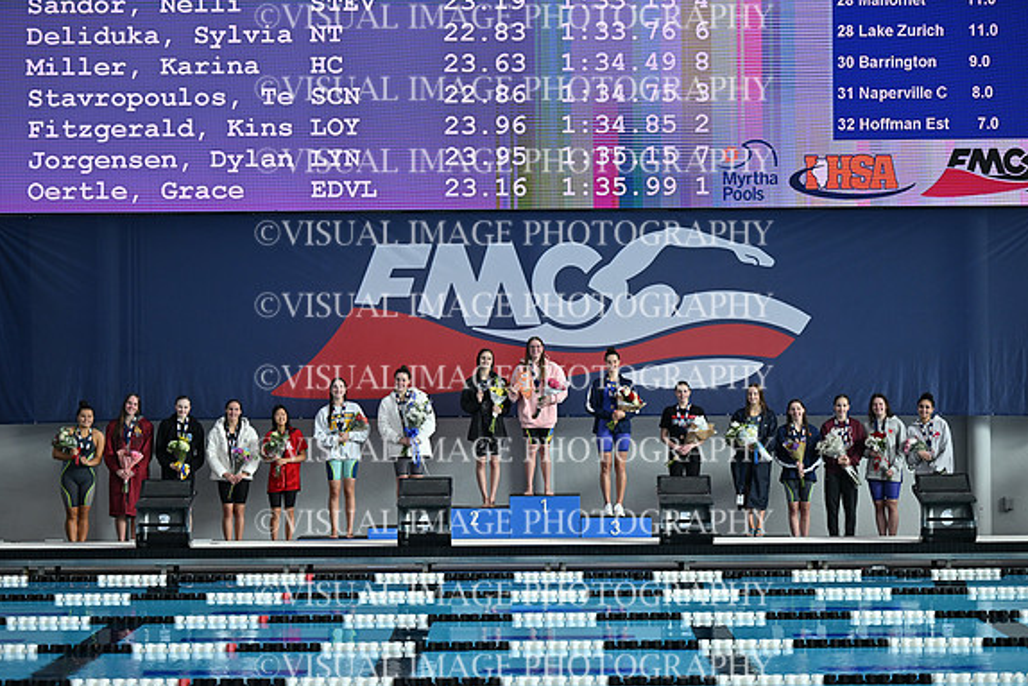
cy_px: 341
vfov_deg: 13.8
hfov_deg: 20.6
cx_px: 514
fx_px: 2828
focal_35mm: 99
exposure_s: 1/500
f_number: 2.8
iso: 250
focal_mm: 98
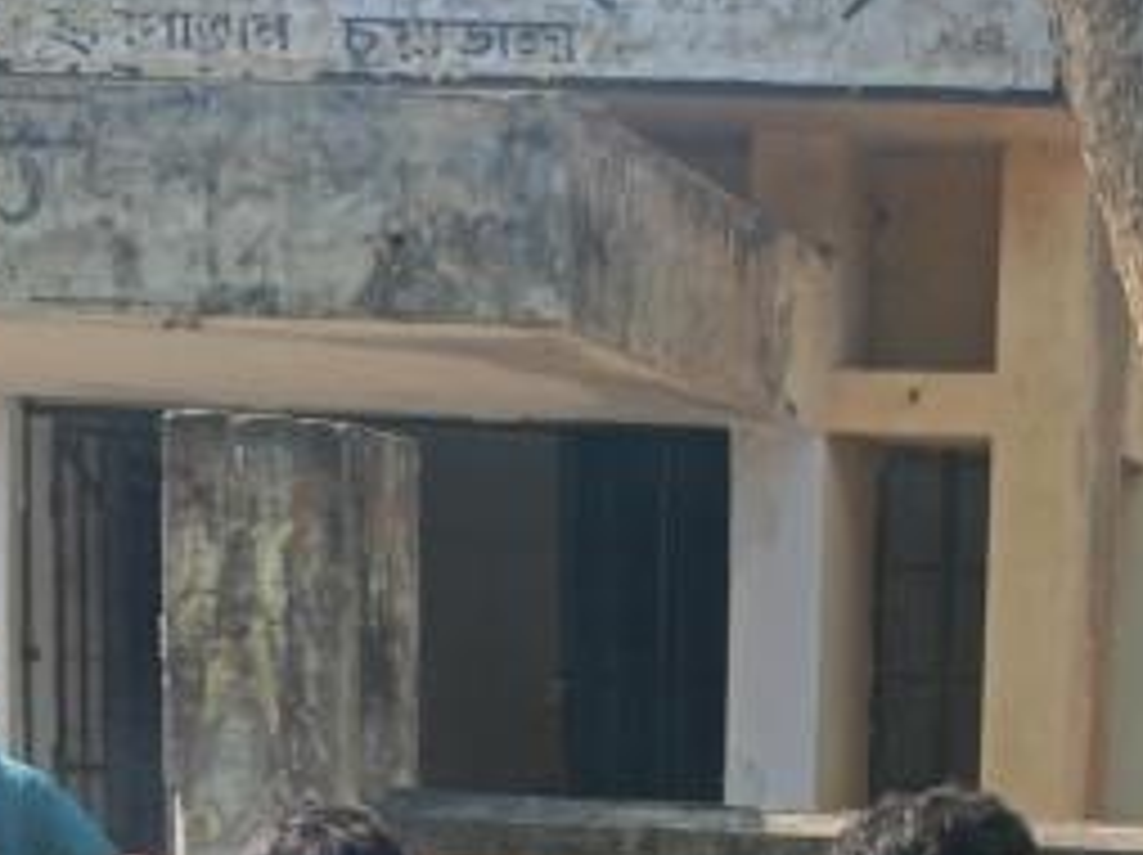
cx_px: 1084
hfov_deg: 17.1
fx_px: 3728
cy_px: 1346
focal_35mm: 113
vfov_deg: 12.4
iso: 102
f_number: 1.79
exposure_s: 1/352
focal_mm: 4.7
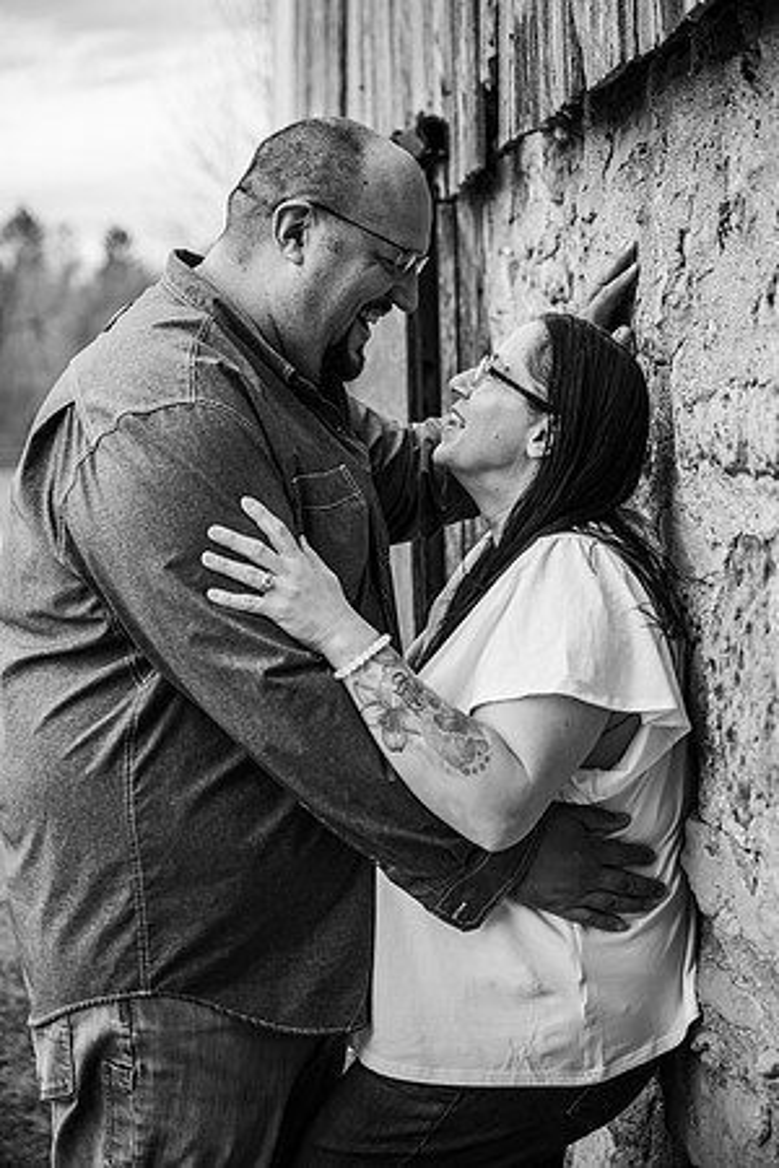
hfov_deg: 21.9
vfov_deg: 32.4
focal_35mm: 62
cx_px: 390
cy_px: 584
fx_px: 2012
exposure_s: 1/250
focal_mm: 62
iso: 320
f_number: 3.5
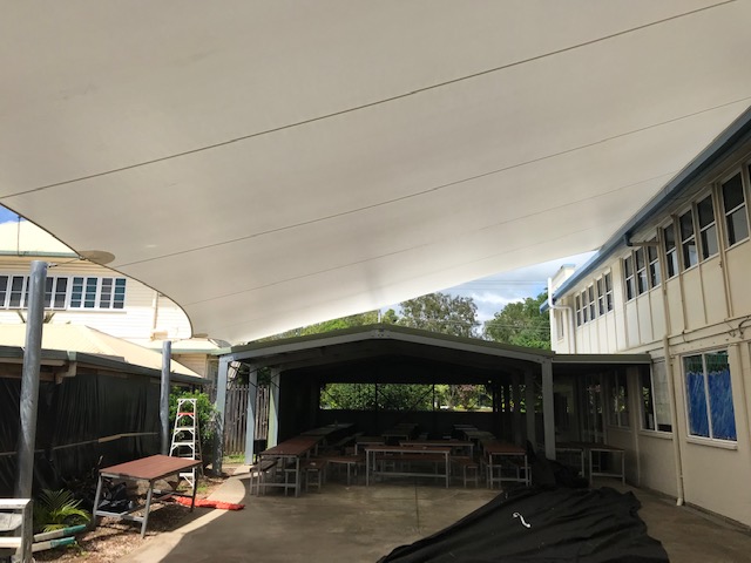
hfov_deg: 63.4
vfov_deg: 49.7
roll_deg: +1.6
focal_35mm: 28
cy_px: 282
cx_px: 376
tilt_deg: +13.4
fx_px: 607
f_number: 1.8
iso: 20
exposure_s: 1/2037
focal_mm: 3.99
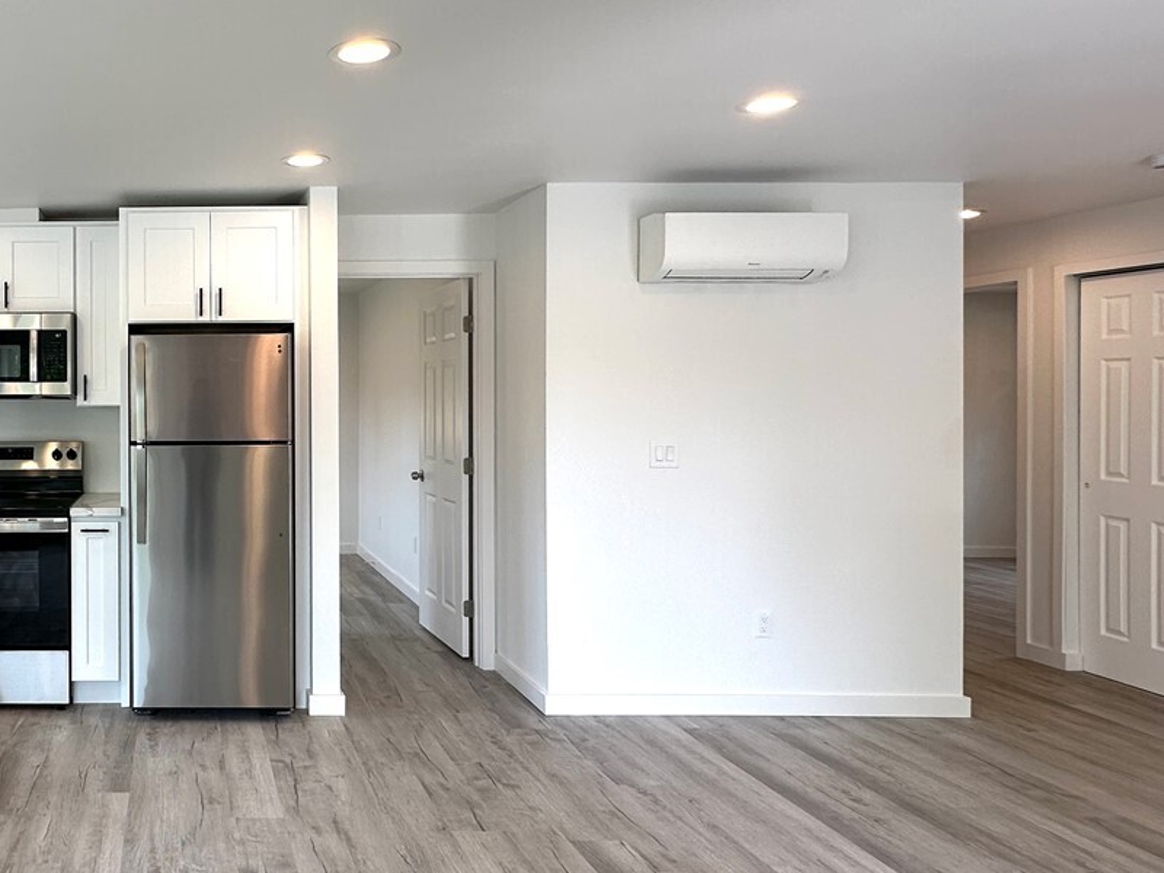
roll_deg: +0.3
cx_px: 163
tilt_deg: -0.2
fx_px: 942
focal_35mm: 28
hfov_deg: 56.6
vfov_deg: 49.7
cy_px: 400
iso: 50
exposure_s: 1/120
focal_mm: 2.22
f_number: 2.2
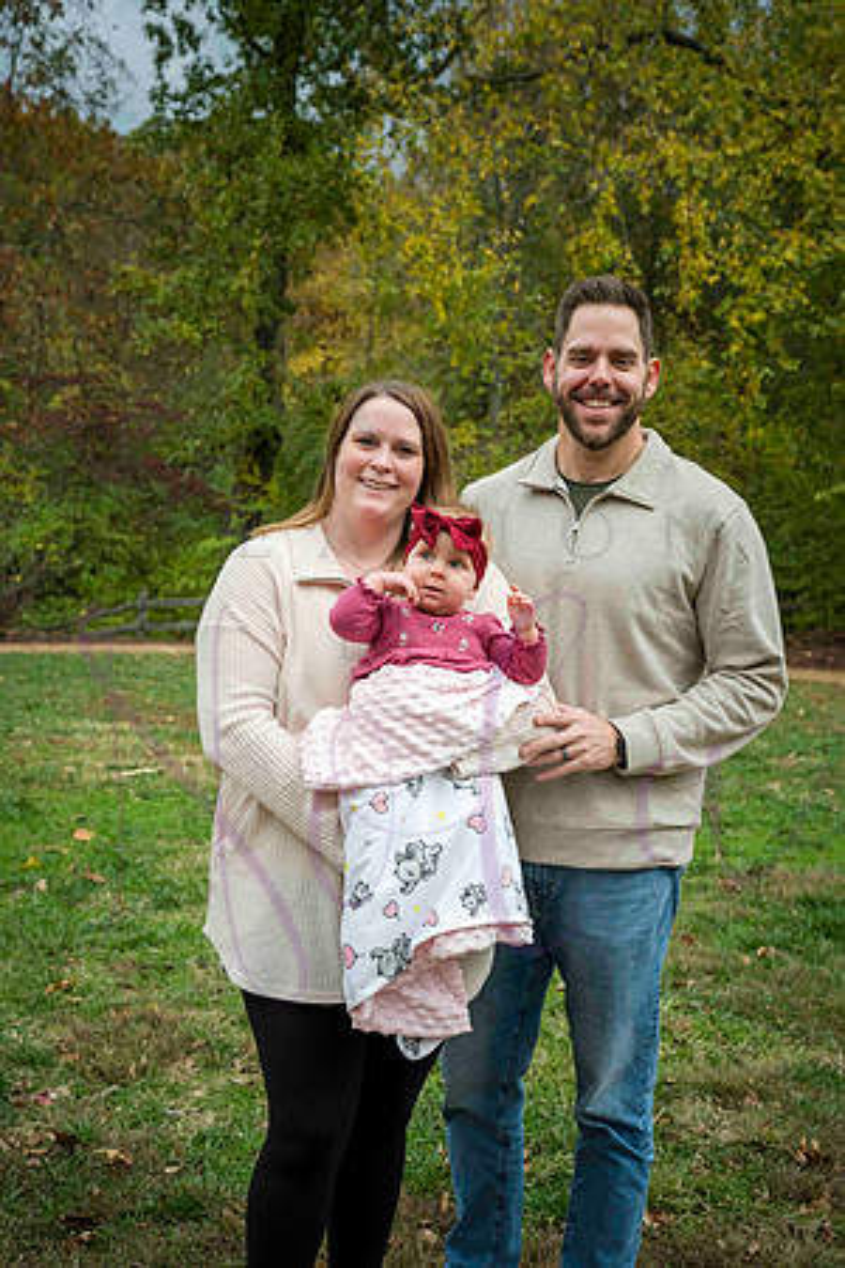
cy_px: 634
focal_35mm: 45
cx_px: 422
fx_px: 1584
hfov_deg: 29.9
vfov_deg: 43.6
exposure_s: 1/500
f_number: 5.6
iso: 400
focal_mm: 45
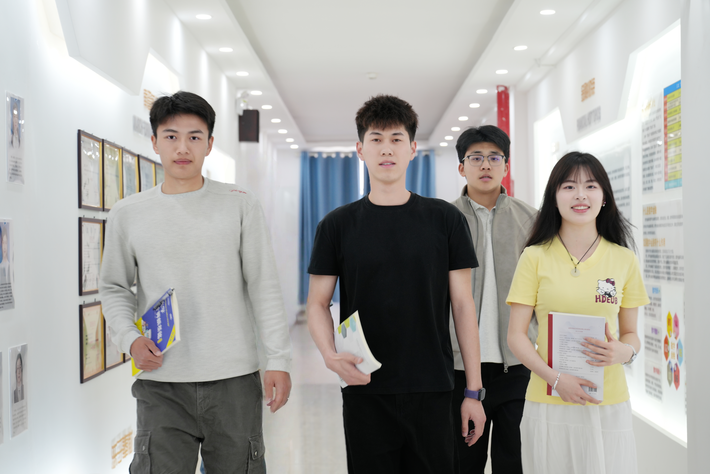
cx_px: 355
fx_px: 1321
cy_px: 237
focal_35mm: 67
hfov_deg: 30.1
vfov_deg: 20.3
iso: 400
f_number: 4
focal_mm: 67
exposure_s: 1/80
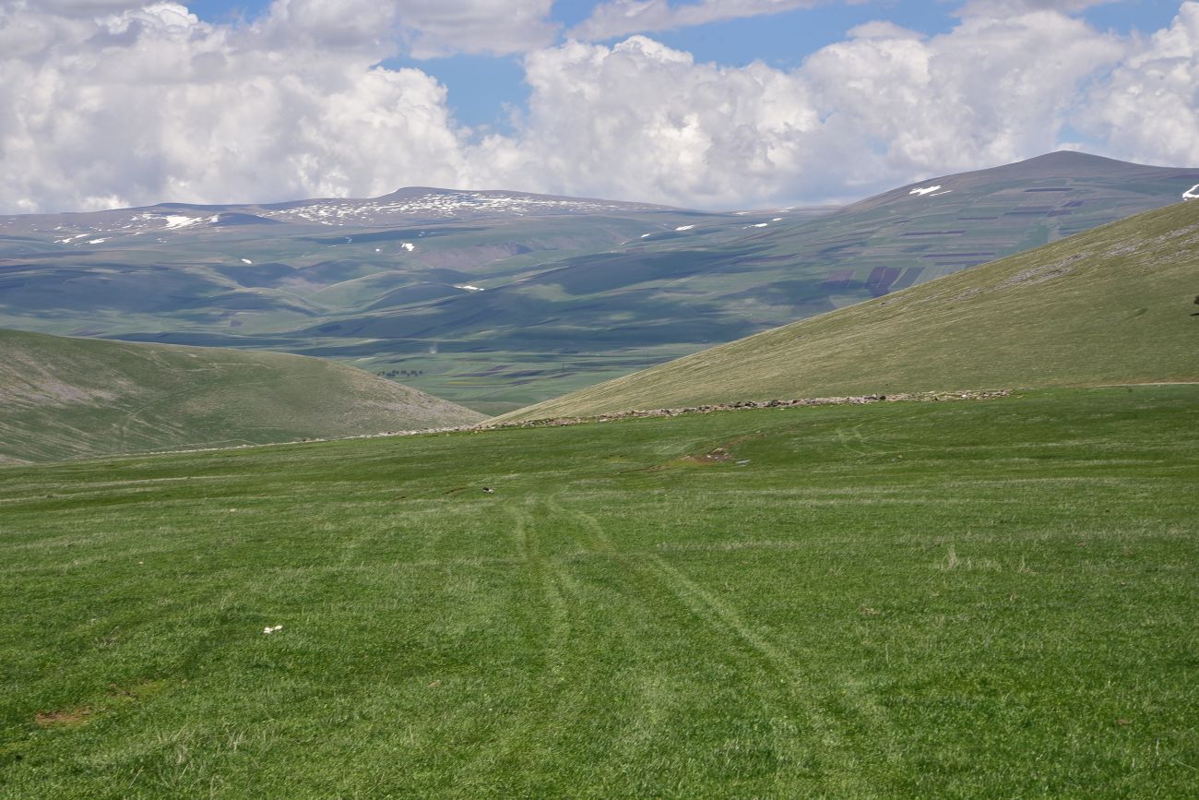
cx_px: 600
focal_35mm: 50
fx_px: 1665
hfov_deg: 39.6
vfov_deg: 27.0
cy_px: 400
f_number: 18
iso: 160
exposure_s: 1/125
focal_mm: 50
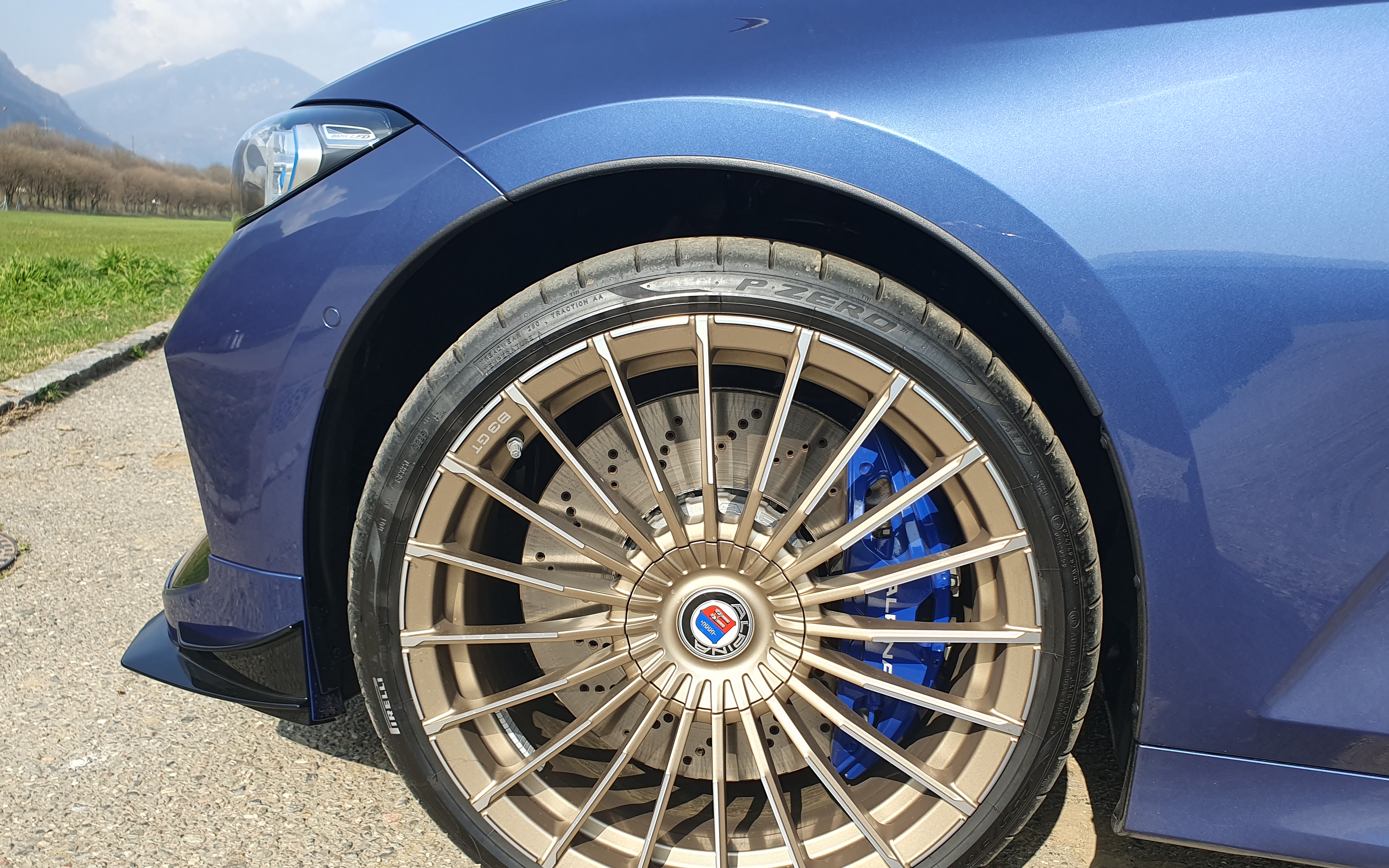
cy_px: 503
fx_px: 1060
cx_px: 690
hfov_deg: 66.5
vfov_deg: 44.4
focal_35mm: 28
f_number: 2.4
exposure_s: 1/742
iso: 50
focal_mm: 4.32
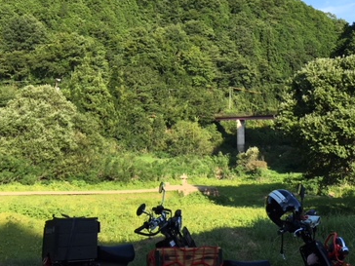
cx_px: 205
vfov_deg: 27.8
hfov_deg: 37.4
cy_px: 40
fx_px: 523
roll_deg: -0.3
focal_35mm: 51
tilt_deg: +10.9
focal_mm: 4.15
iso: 25
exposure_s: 1/746
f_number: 2.2
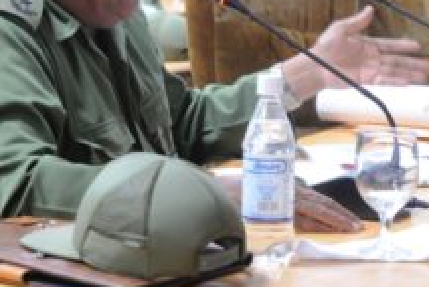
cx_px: 245
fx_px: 1884
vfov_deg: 8.7
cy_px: 73
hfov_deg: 13.0
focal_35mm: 158
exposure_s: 1/30
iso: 2200
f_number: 4.5
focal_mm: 56
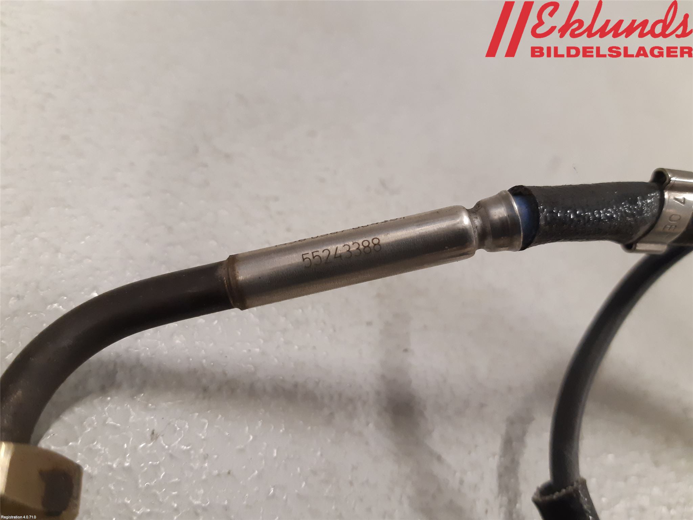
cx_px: 346
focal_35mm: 26
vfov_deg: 53.1
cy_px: 260
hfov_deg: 67.3
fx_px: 521
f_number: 1.7
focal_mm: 3.93
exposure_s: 1/33
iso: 250
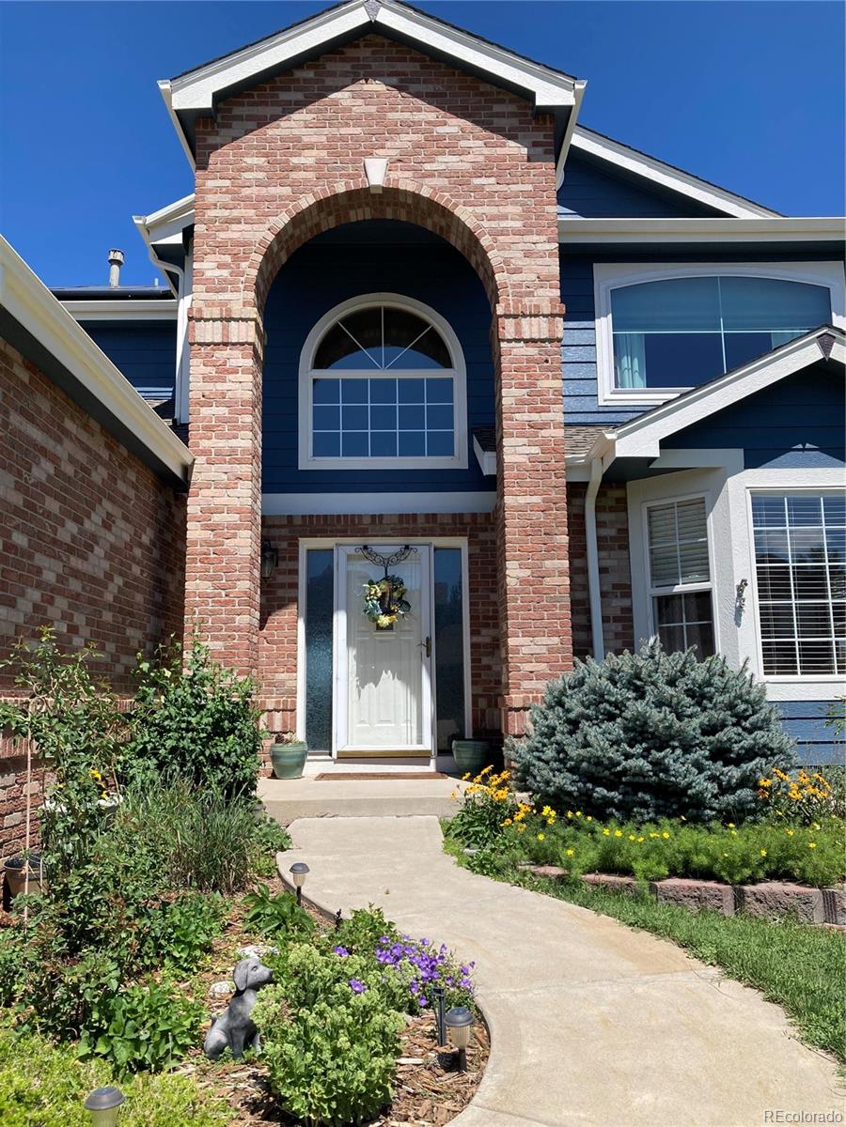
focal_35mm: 28
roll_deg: +0.7
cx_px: 423
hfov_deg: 49.7
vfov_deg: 63.4
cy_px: 564
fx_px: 912
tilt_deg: +9.2
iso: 20
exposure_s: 1/1869
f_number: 1.8
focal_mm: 3.99
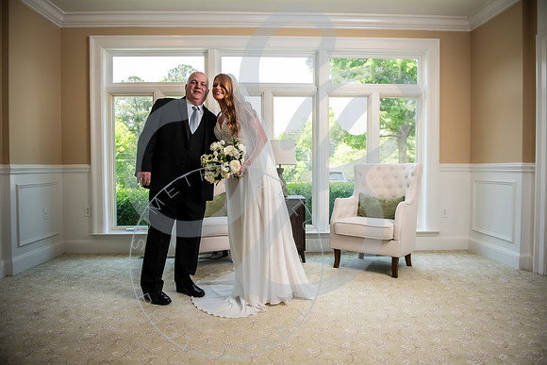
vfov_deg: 51.6
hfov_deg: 71.8
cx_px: 279
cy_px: 183
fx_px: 378
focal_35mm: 25
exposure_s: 1/160
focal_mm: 24
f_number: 2.8
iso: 100
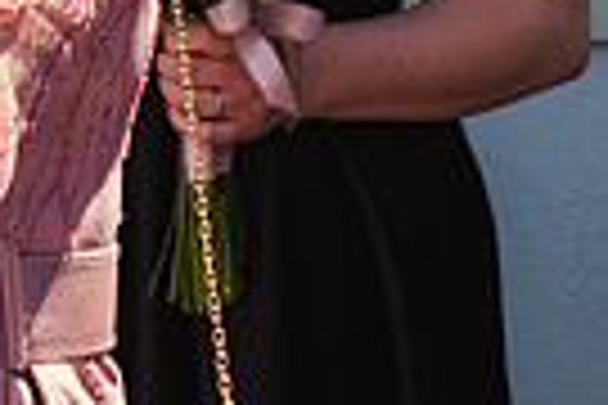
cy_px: -153
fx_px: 4408
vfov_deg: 5.2
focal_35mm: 261
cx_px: -451
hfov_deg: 7.7
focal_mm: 55
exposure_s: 1/200
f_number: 7.1
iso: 200
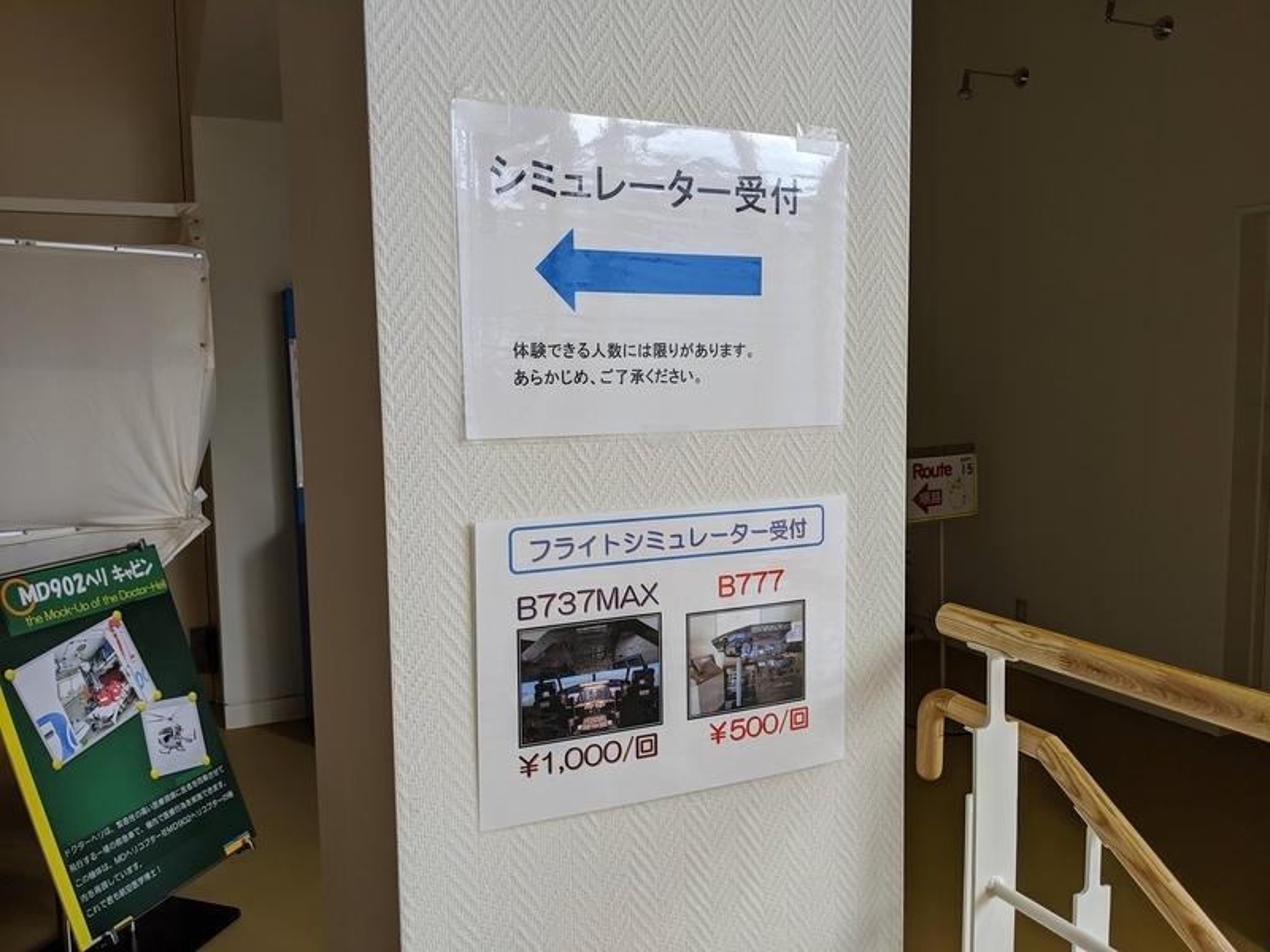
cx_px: 635
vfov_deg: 51.4
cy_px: 476
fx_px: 991
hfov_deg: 65.3
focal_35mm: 27
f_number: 1.8
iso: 49
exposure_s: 1/255
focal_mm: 4.44
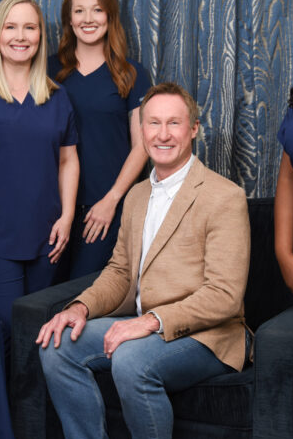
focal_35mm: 98
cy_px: 162
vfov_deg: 20.8
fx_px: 1195
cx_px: 62
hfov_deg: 13.9
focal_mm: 42
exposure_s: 1/60
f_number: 6.3
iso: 200
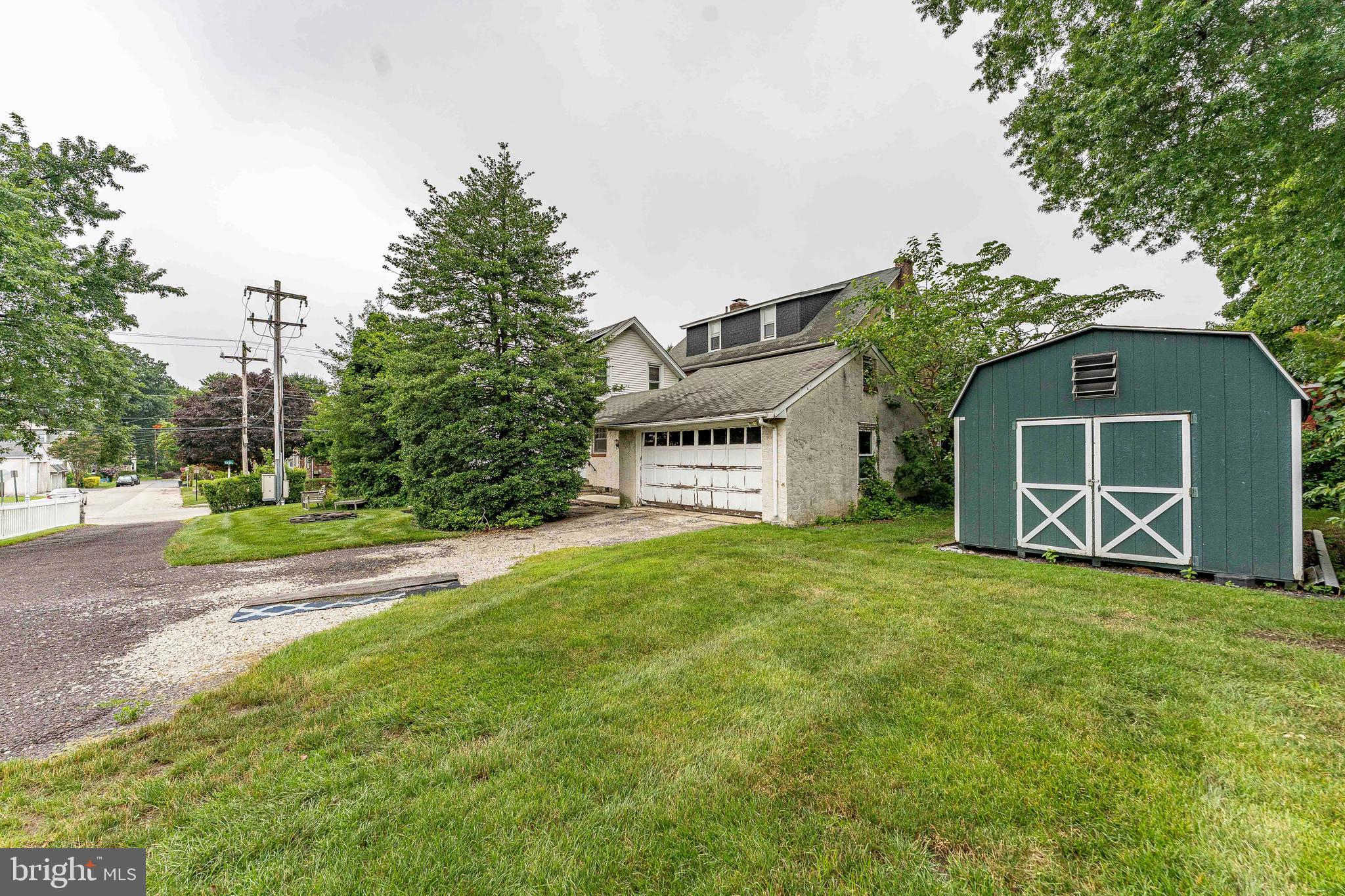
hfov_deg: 101.9
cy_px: 448
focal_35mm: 15
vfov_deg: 78.8
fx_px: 545
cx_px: 672
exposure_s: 1/320
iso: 320
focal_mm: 14.6
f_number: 7.1
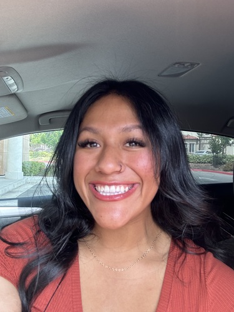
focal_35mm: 30
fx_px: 270
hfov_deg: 46.8
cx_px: 117
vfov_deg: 60.0
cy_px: 156
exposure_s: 1/121
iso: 32
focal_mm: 2.69
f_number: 1.9
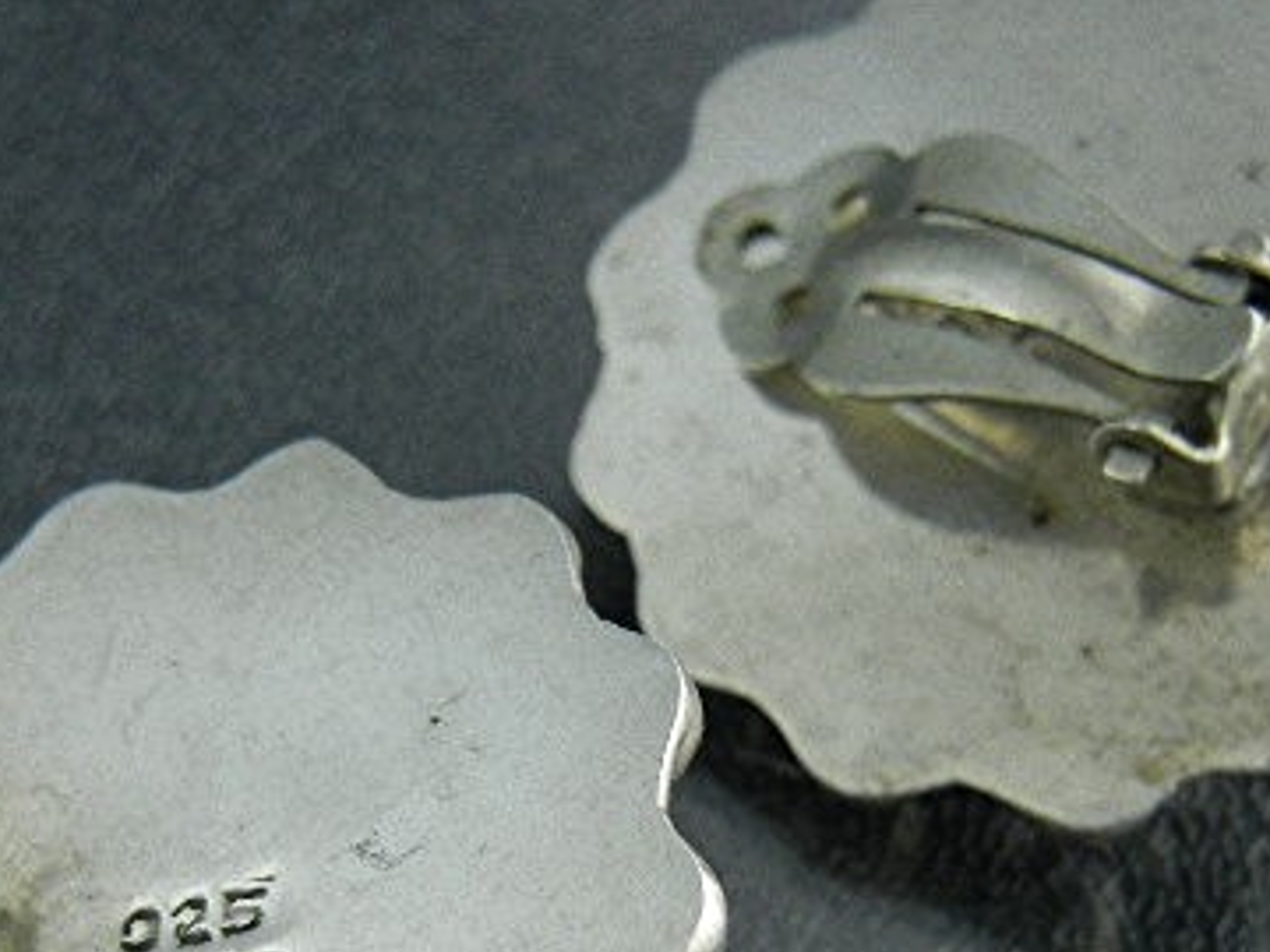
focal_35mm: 105
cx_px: 543
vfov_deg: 14.0
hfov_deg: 18.7
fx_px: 3852
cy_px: 755
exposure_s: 1/16.5
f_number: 4
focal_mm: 10.6
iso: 400
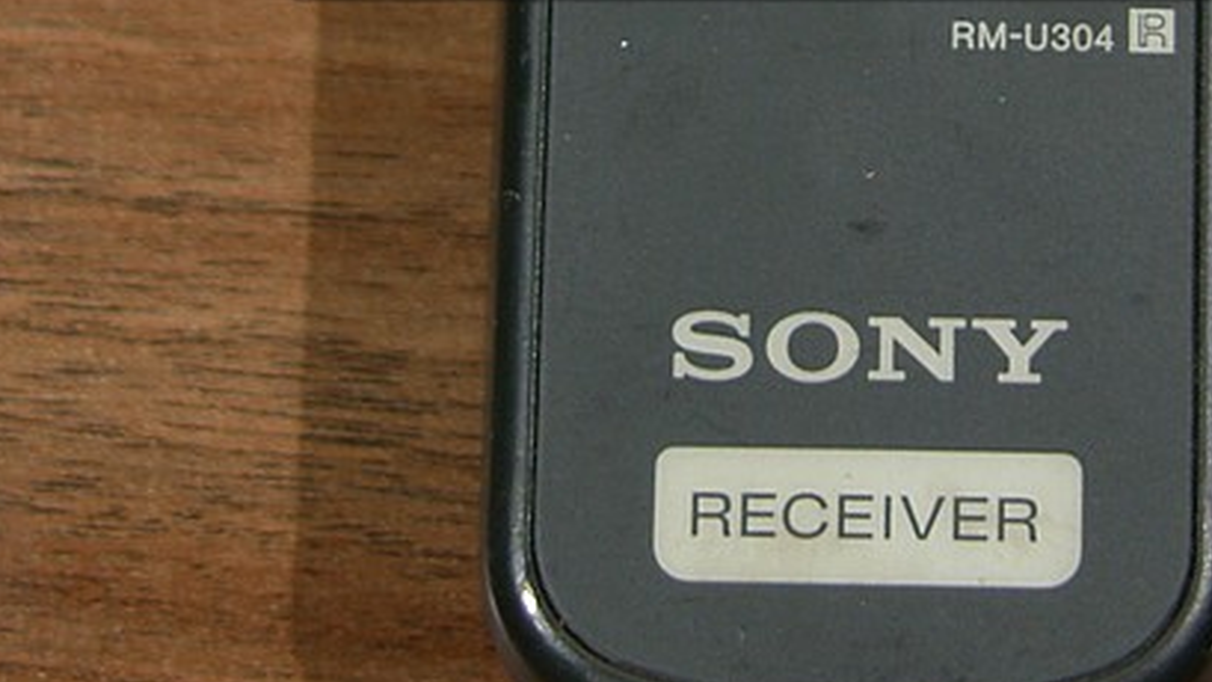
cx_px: 800
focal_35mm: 173
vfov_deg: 7.0
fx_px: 5559
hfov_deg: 12.4
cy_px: -110
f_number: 2.8
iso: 50
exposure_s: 1/60
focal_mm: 16.7
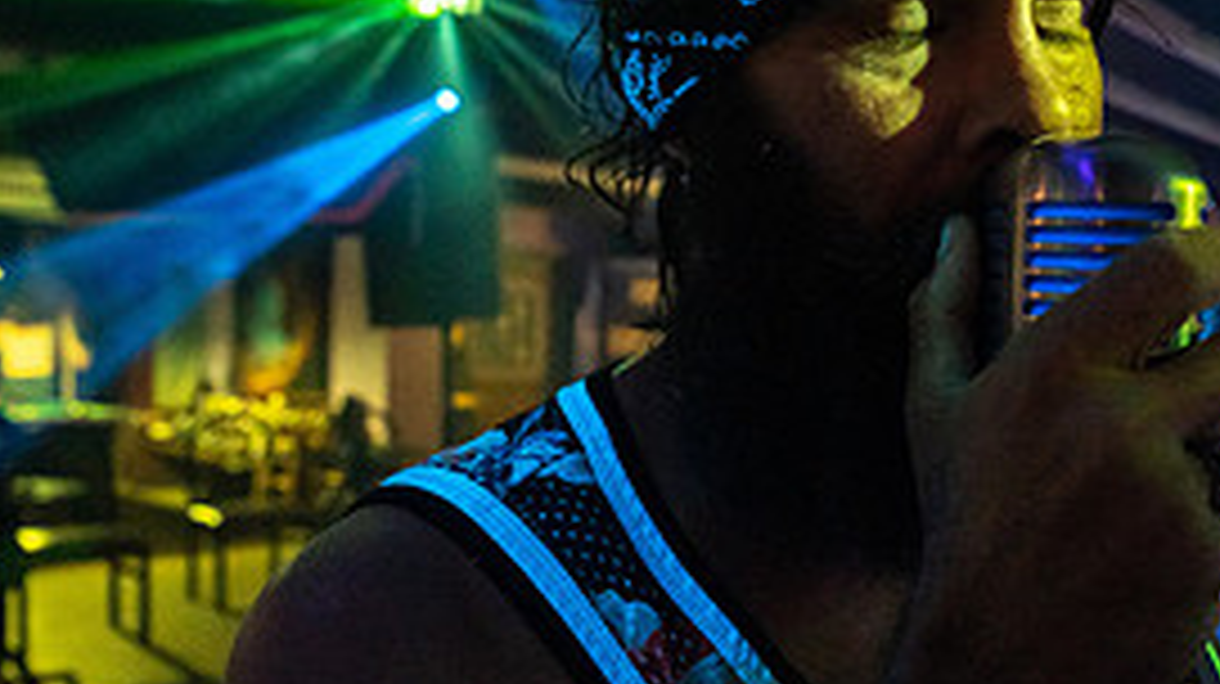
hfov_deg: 53.8
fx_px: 1034
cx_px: 1085
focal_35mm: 32
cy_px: 358
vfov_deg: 36.6
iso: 3200
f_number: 2.8
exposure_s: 1/250
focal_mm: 14
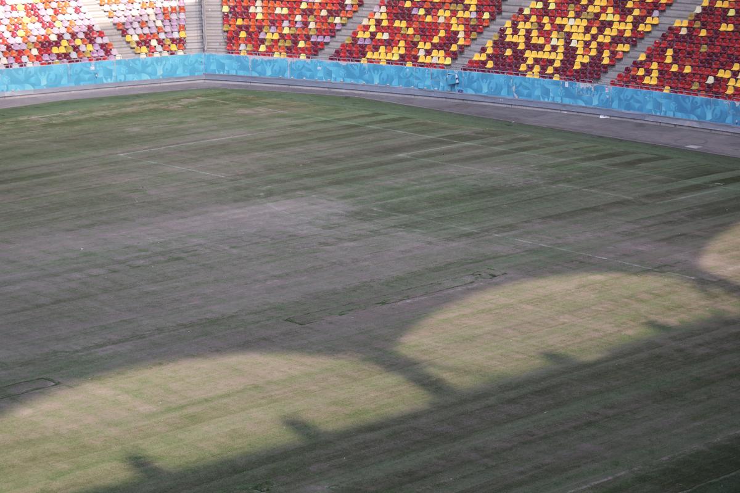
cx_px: 370
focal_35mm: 105
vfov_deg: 13.0
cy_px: 246
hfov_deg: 19.5
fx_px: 2158
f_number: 4
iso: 320
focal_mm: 105
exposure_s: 1/1000
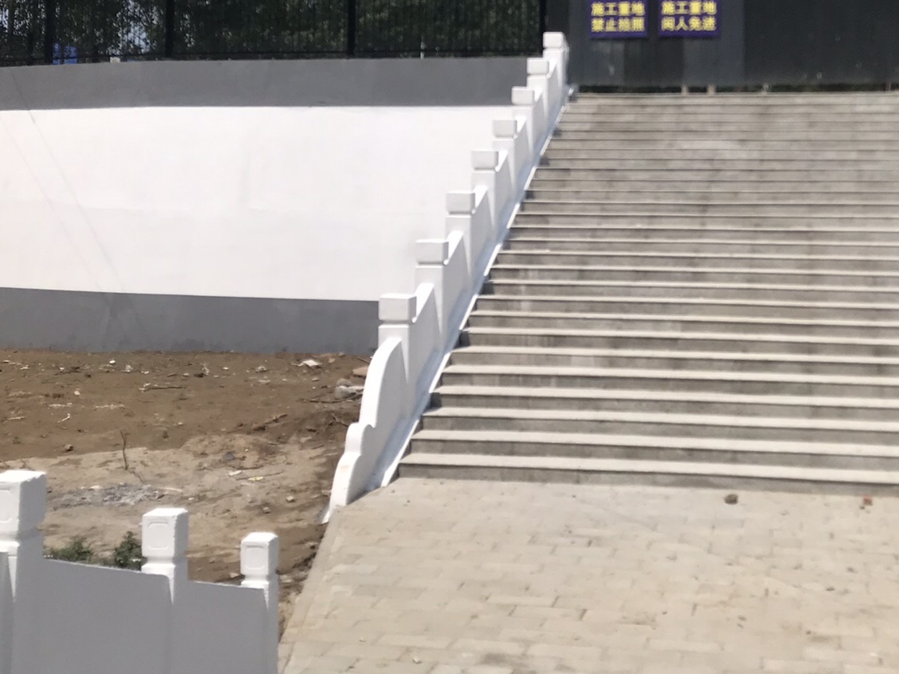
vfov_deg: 28.6
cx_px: 608
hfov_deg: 37.7
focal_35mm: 50
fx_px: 1299
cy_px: 152
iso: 20
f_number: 1.8
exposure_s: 1/5319
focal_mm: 3.99
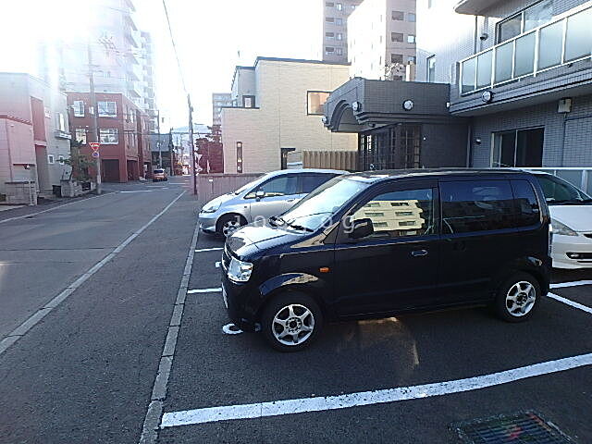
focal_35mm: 21
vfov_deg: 63.4
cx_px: 296
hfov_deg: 79.0
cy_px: 222
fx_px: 359
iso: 125
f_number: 3.5
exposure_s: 1/320
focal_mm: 3.7
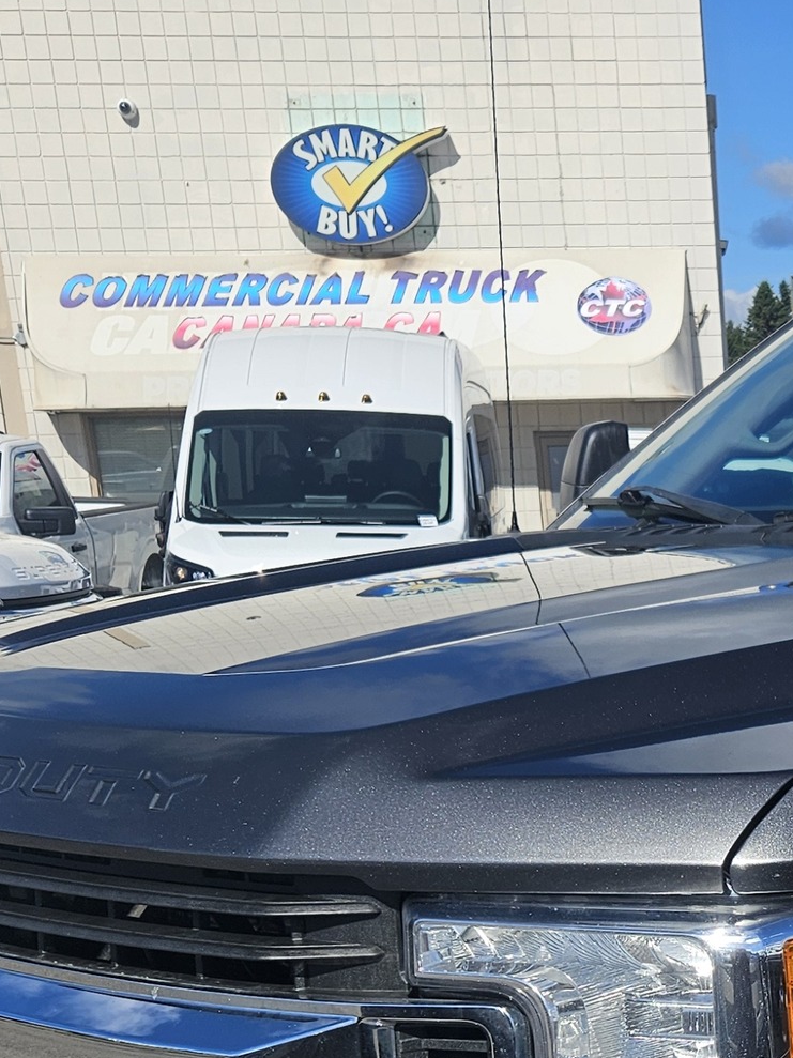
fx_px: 2048
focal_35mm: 67
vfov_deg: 27.4
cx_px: 959
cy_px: 1055
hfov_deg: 20.5
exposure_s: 1/2450
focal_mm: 5.4
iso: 25
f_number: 1.8
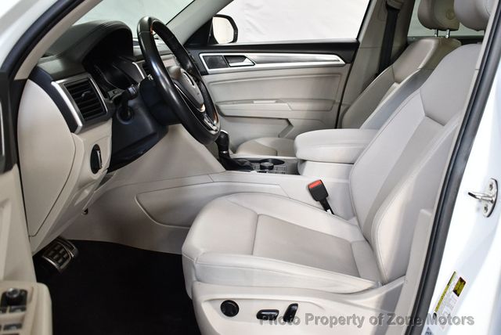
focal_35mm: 36
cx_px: 250
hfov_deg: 53.1
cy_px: 168
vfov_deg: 36.9
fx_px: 501
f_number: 3.5
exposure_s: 1/125
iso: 1100
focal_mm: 18
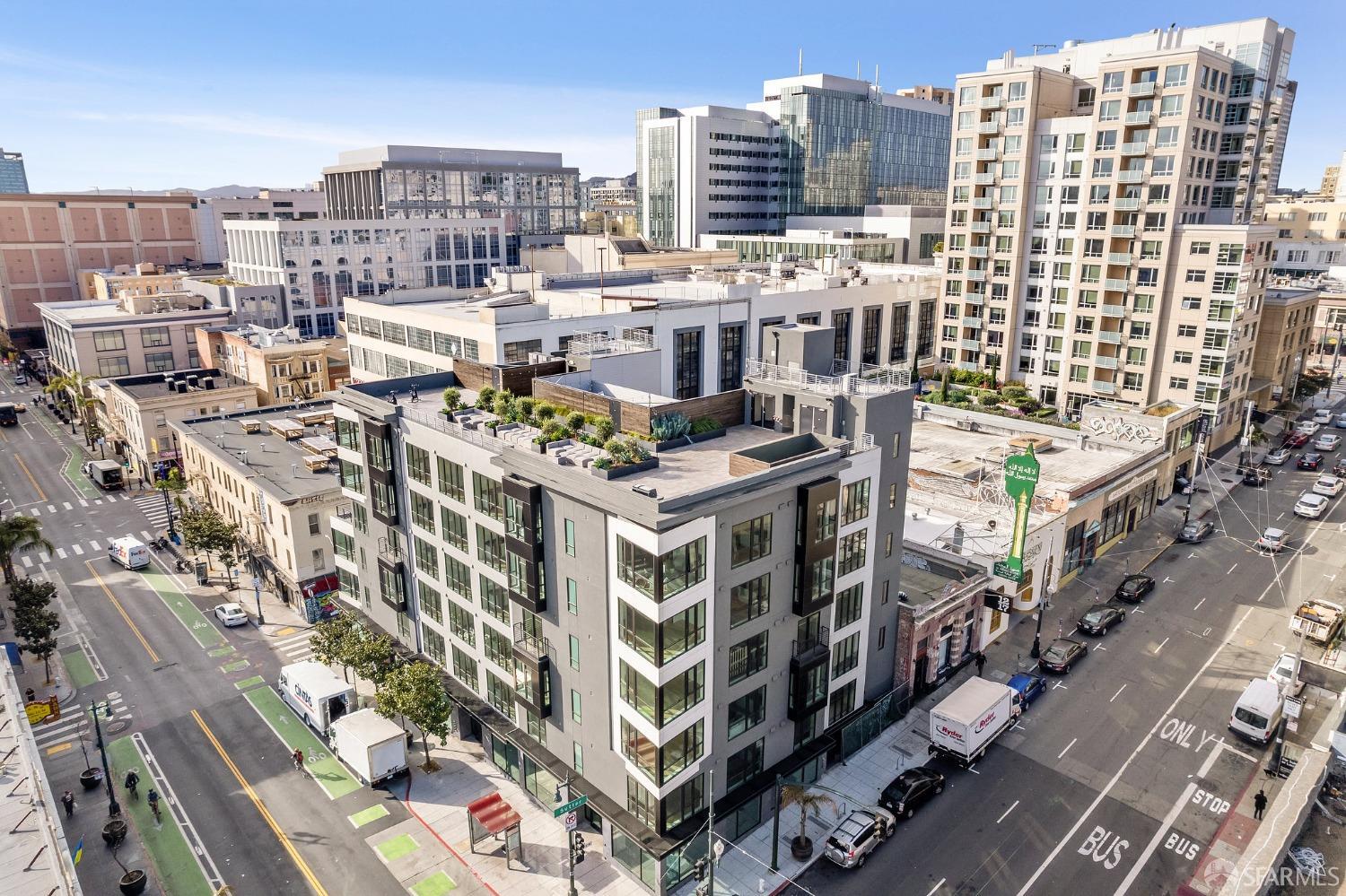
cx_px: 673
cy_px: 448
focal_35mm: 22
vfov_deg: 57.2
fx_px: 822
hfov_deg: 78.6
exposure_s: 1/320
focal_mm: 8.38
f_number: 2.8
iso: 200
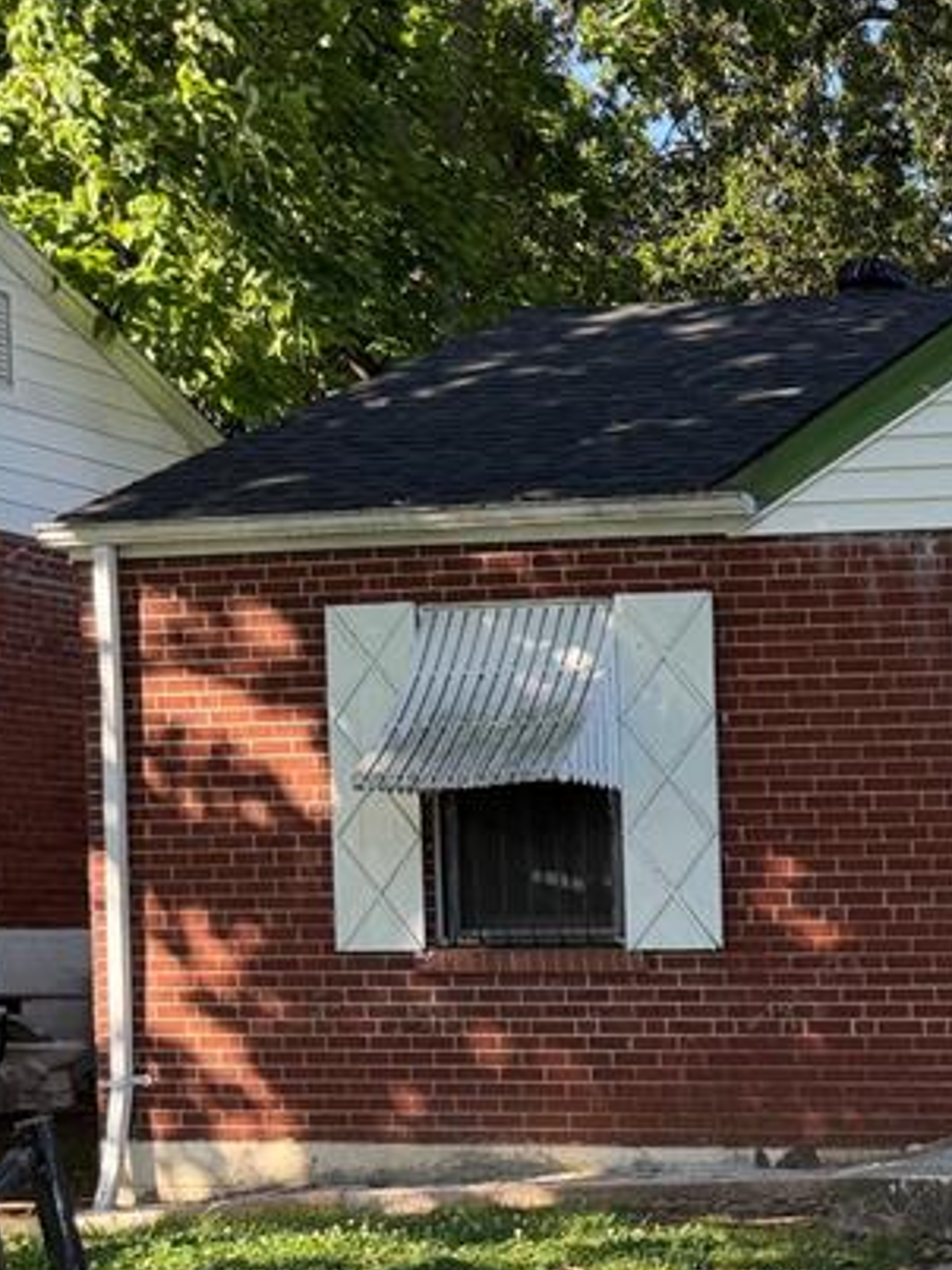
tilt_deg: -2.0
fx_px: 2238
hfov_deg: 20.9
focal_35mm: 61
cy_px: 1012
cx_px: 1368
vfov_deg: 30.9
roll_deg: +0.3
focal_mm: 6.76
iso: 100
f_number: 1.78
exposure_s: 1/1005
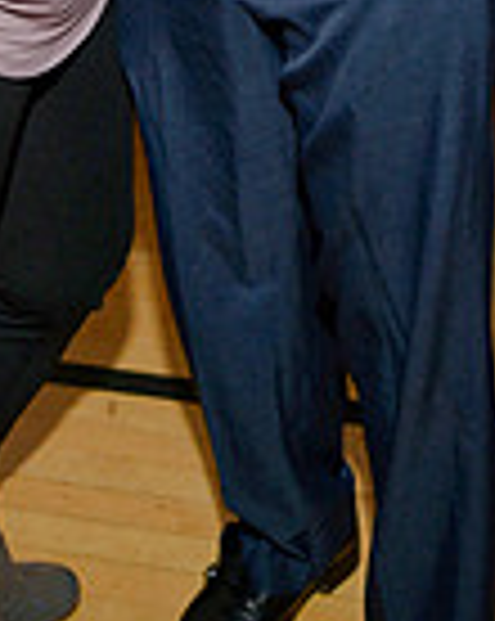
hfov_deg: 15.6
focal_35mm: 98
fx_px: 1799
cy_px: -378
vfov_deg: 17.2
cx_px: 126
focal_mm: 32
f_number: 5
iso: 200
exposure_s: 1/60
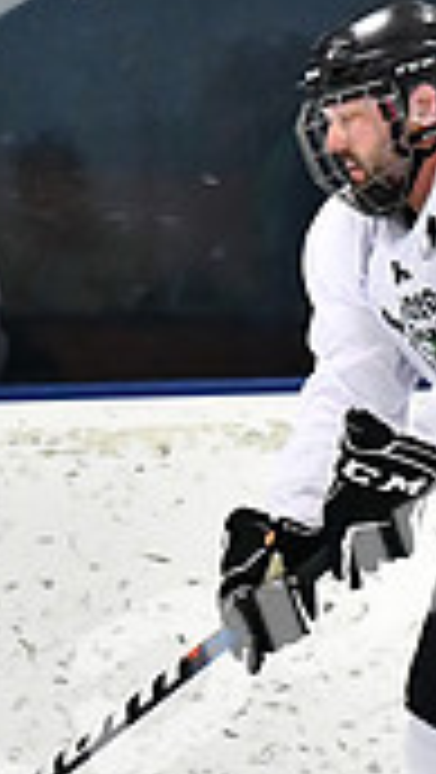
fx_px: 16267
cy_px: 565
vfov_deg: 2.7
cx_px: 342
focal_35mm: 793
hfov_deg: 1.5
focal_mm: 150
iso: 6400
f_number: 2.8
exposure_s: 1/1600
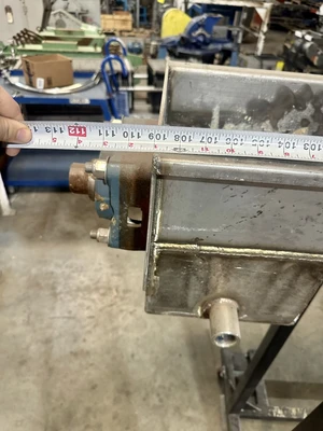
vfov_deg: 71.6
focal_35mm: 24
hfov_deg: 56.8
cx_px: 162
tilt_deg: -38.8
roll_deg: -5.9
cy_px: 216
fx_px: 299
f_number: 1.78
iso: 400
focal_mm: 6.86
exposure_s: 1/60
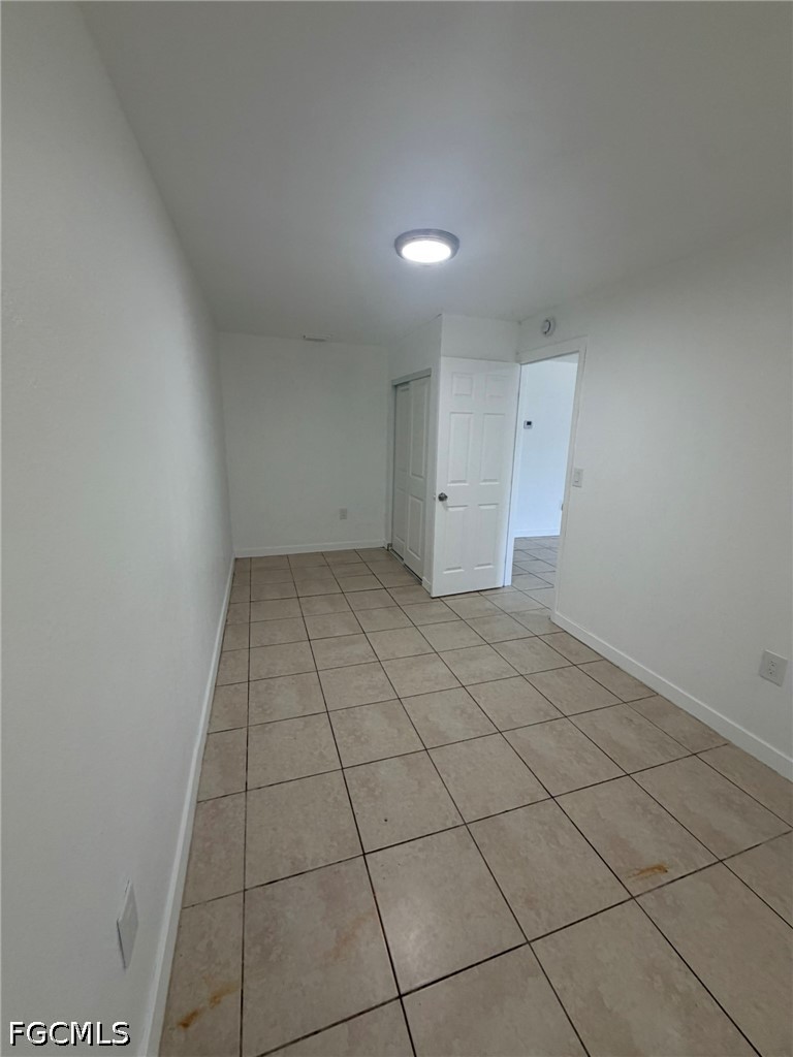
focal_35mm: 14
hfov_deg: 85.7
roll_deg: -2.8
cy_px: 528
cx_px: 396
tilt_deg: -13.1
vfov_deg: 102.1
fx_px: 428
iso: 200
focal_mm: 2.22
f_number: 2.2
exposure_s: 1/120
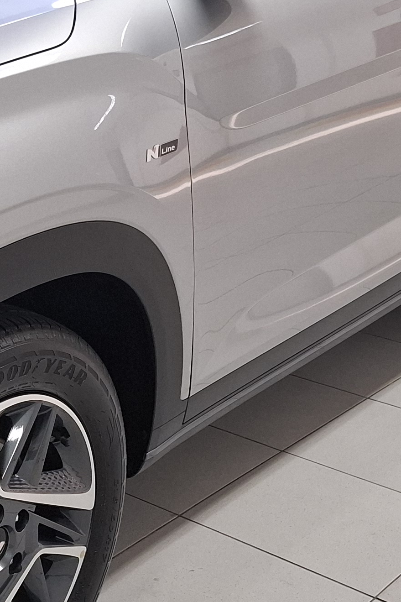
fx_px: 1237
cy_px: 265
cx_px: -99
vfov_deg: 27.3
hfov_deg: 17.4
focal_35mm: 74
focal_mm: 5.54
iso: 320
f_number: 1.8
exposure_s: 1/60
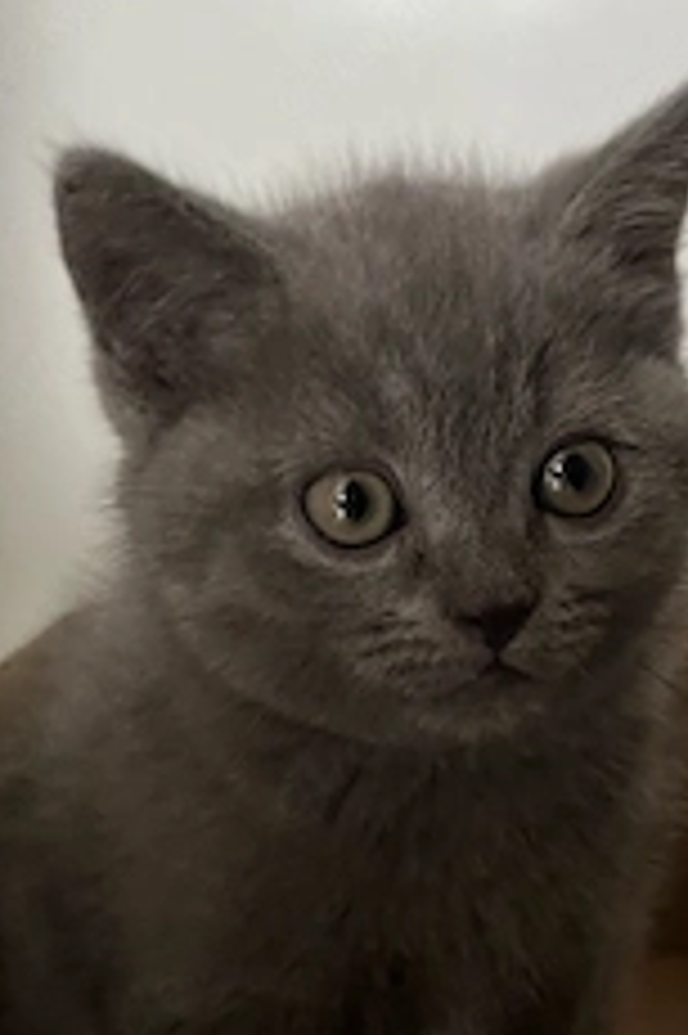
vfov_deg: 40.8
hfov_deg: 28.3
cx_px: 499
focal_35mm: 47
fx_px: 1349
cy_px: 770
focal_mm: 5.1
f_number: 1.6
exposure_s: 1/30
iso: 640
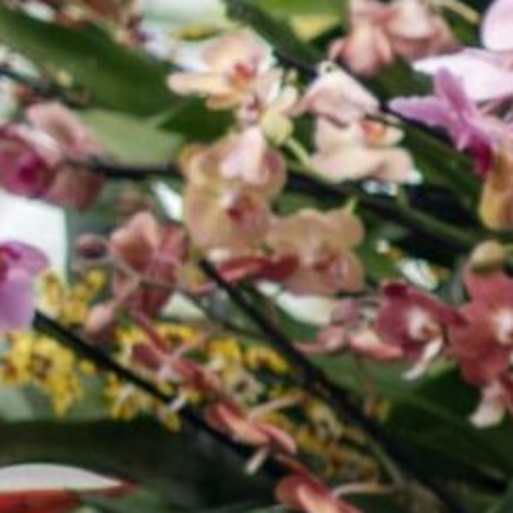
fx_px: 7495
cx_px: 1938
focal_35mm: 447
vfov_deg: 3.9
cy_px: 548
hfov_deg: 3.7
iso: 100
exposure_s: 1/500
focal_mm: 50
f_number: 1.4
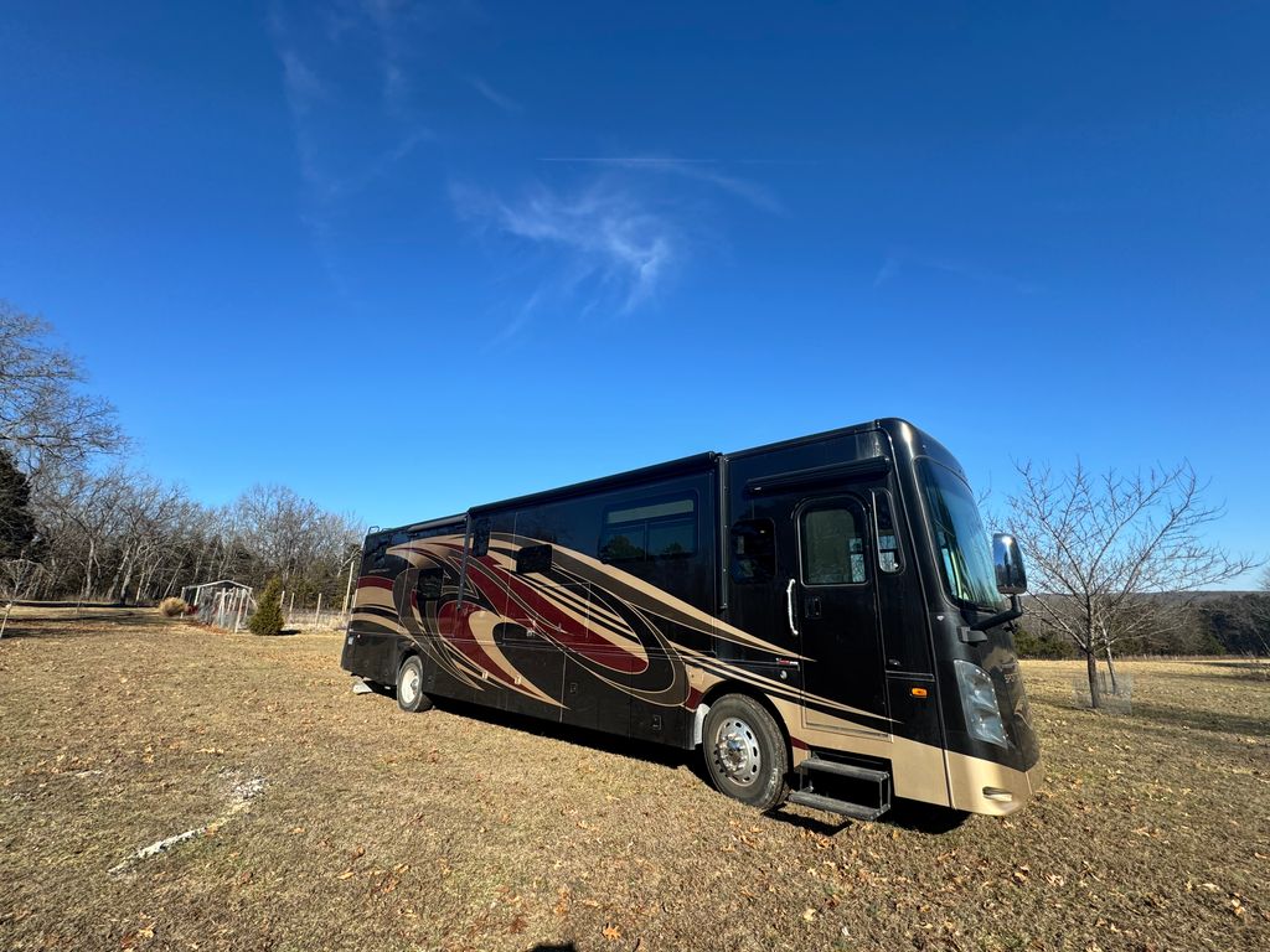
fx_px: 514
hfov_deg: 102.1
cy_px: 476
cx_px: 635
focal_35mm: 14
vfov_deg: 85.7
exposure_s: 1/1449
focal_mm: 2.22
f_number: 2.2
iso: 50
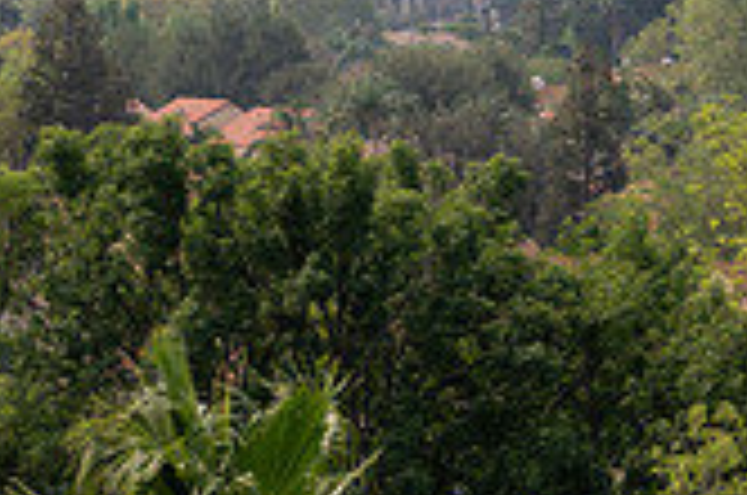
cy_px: -227
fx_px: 8346
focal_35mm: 403
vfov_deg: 3.4
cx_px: 382
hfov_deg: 5.1
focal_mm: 115
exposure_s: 1/640
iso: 320
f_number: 6.7
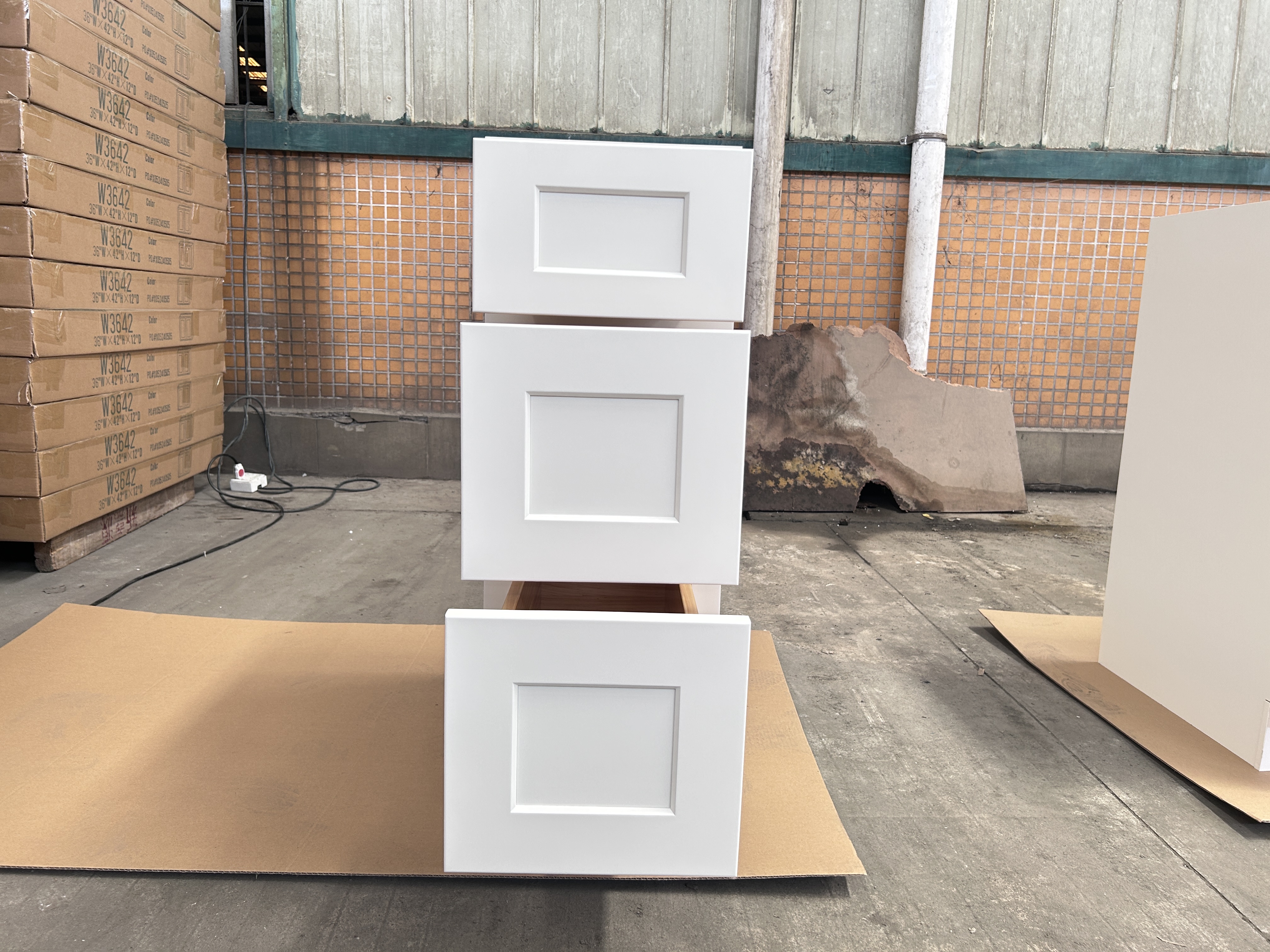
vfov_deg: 53.1
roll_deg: -1.2
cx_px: 635
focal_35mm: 26
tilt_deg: -9.5
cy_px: 476
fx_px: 954
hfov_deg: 67.3
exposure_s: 1/121
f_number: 1.5
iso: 64
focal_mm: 5.7
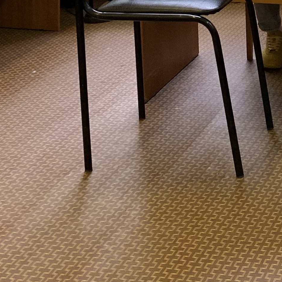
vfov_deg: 16.1
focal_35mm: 98
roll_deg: +0.3
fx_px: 903
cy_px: -154
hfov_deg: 17.3
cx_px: 293
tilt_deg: -5.2
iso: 100
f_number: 1.8
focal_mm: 4.25
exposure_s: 1/50
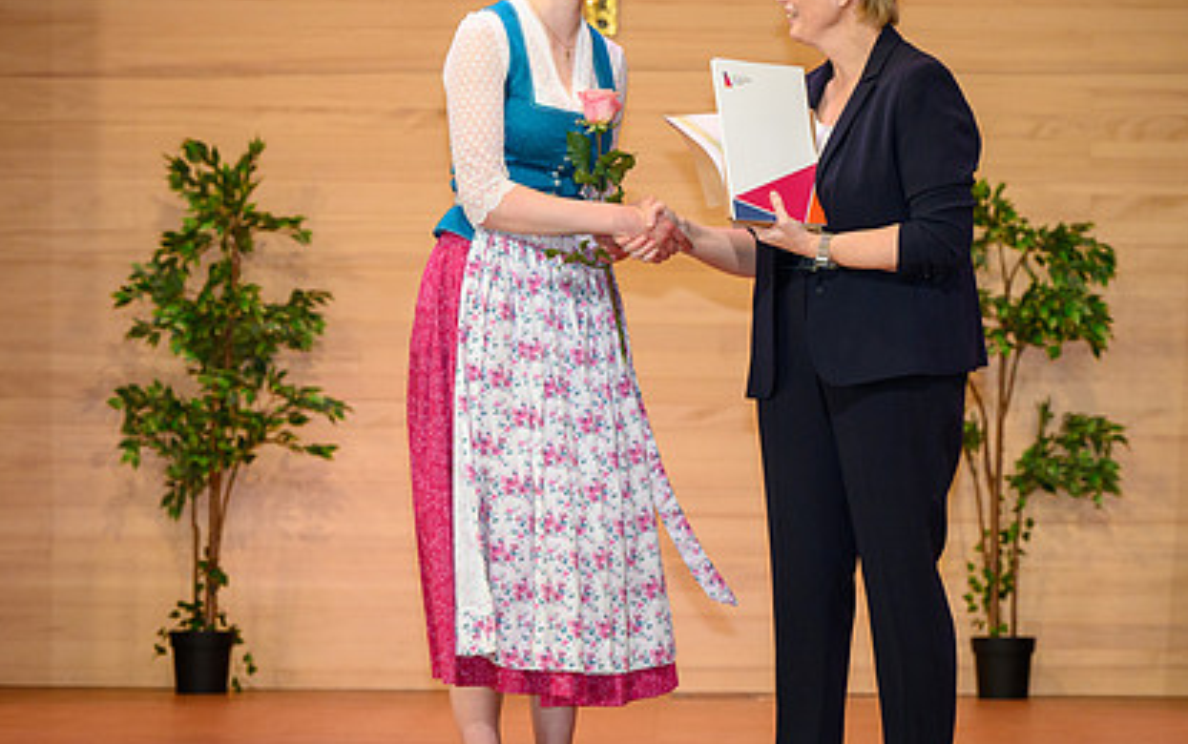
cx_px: 705
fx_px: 5702
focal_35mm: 176
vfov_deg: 7.5
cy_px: 260
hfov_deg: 11.9
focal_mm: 110
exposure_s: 1/200
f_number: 5
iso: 2000
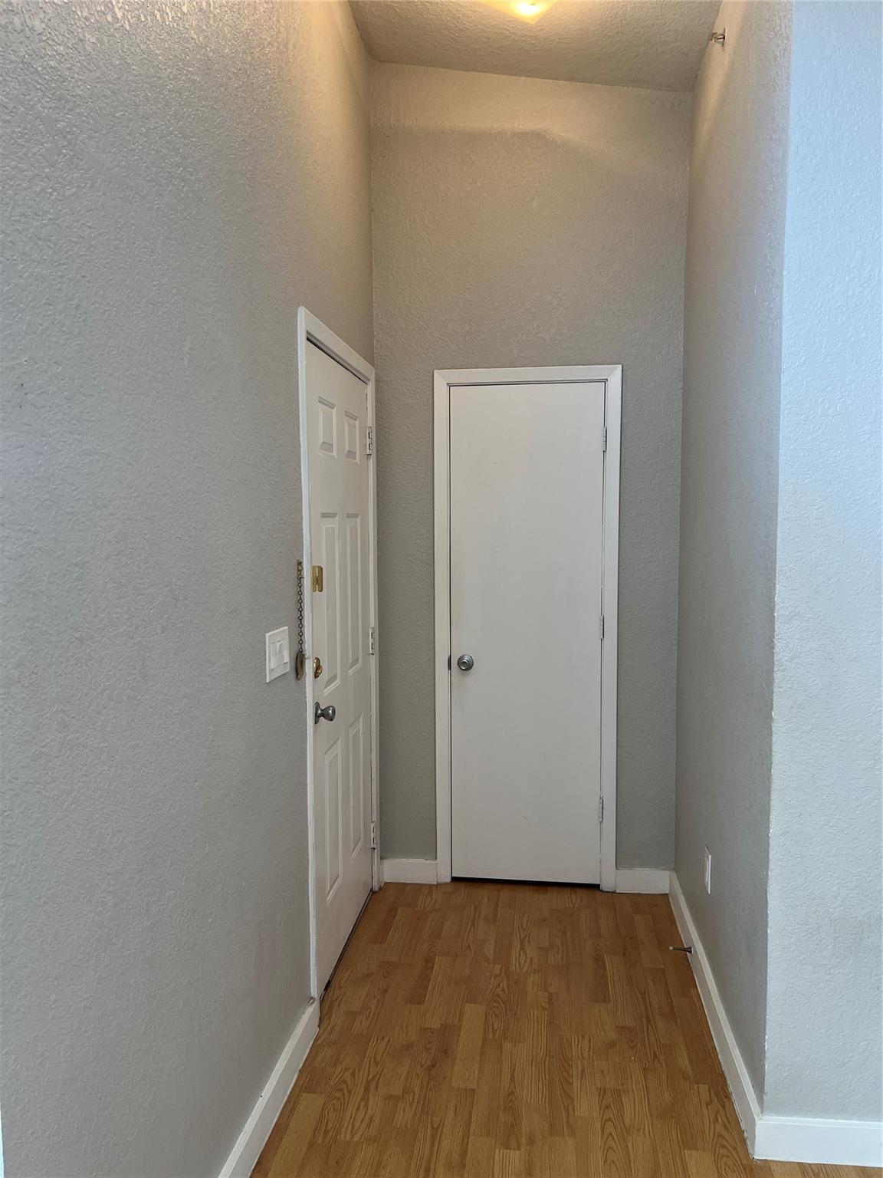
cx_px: 442
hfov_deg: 53.1
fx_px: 884
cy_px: 589
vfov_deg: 67.3
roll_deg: +0.1
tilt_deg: -3.9
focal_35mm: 26
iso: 64
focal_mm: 5.7
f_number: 1.5
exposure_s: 1/120
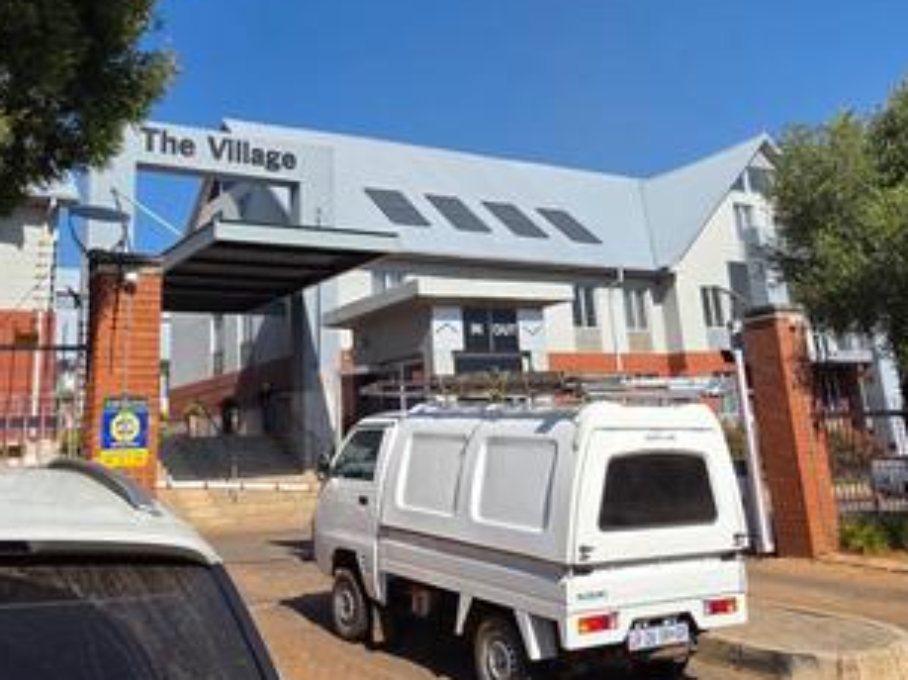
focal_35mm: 34
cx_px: 412
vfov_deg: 40.7
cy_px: 181
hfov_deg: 53.9
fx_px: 891
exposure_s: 1/2099
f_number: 1.9
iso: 40
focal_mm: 2.2
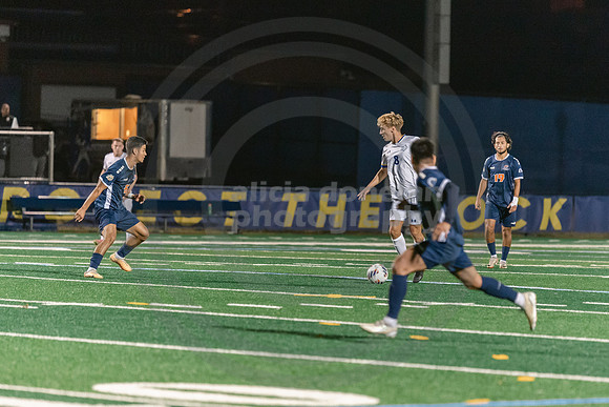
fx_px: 4726
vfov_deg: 4.9
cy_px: 241
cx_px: 359
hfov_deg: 7.4
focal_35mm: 279
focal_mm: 200
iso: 2500
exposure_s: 1/640
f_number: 2.8
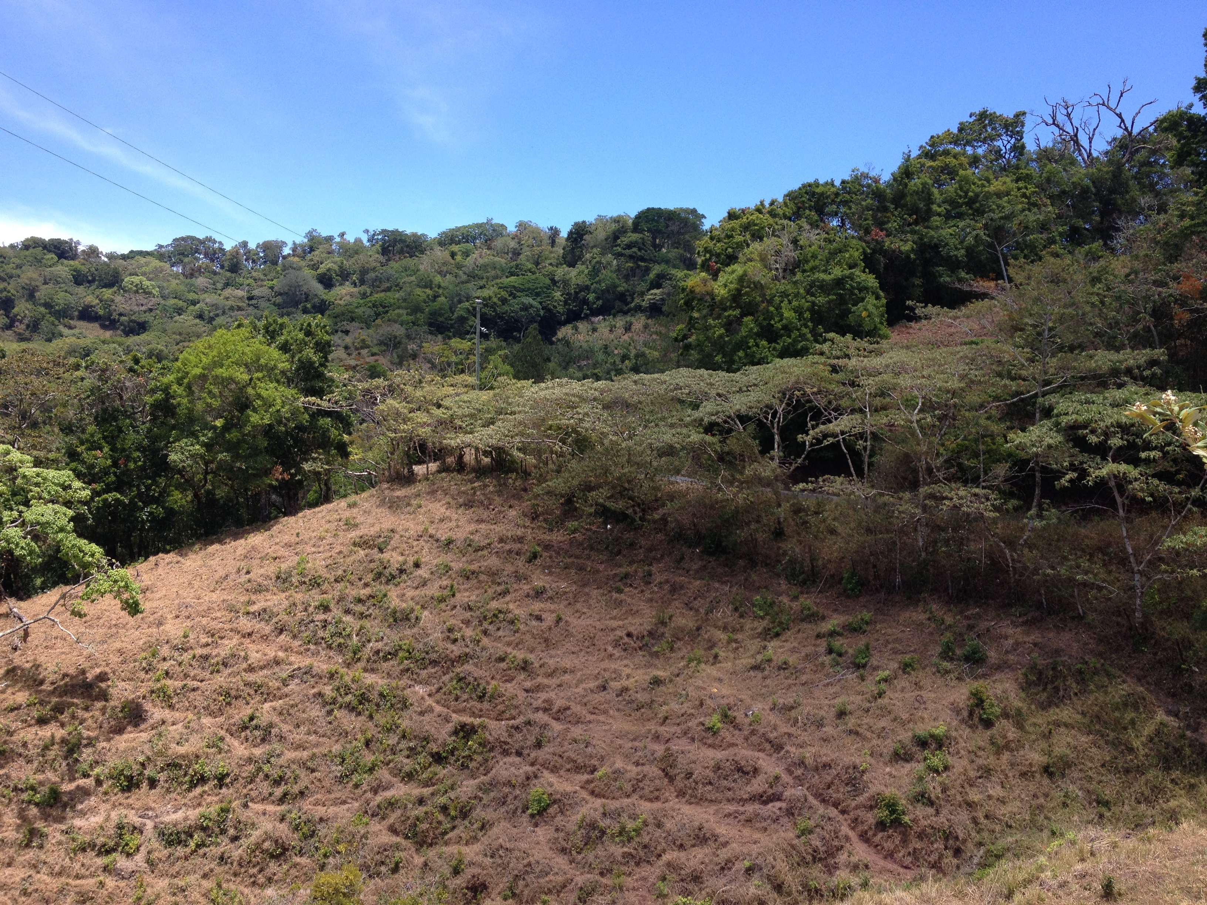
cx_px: 604
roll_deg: -2.2
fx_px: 1220
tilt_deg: -2.8
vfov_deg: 40.7
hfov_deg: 52.6
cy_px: 452
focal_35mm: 35
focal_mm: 4.28
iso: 50
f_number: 2.4
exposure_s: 1/824
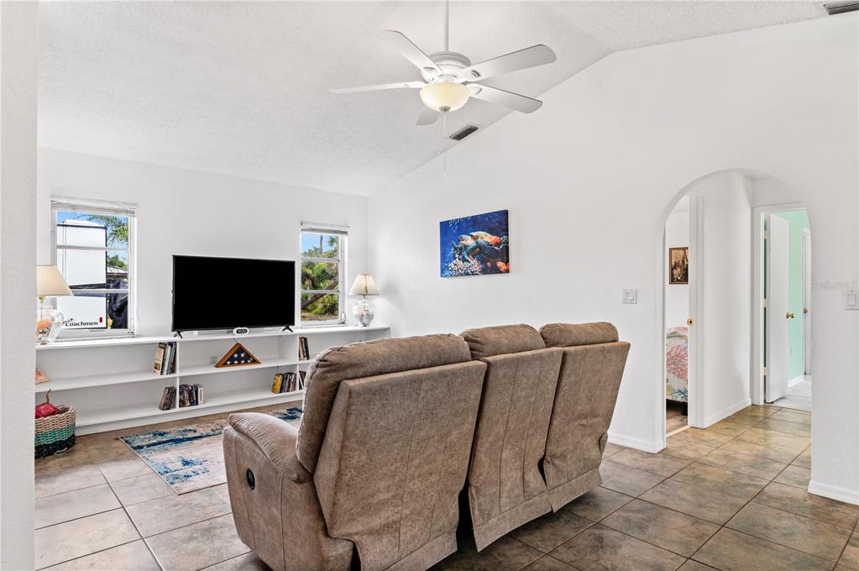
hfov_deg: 81.3
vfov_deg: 59.4
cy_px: 286
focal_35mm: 21
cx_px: 430
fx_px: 501
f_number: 10
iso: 320
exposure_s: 1/1.67
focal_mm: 21
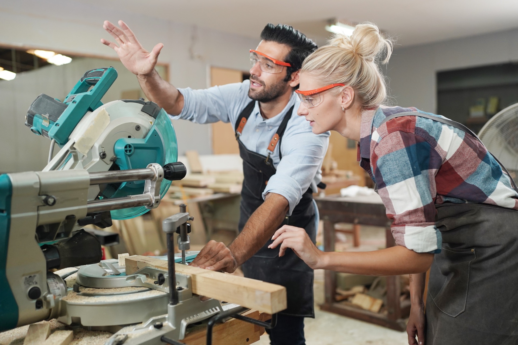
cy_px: 172
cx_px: 259
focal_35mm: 35
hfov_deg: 54.4
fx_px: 504
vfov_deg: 37.9
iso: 1000
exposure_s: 1/200
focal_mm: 35
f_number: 2
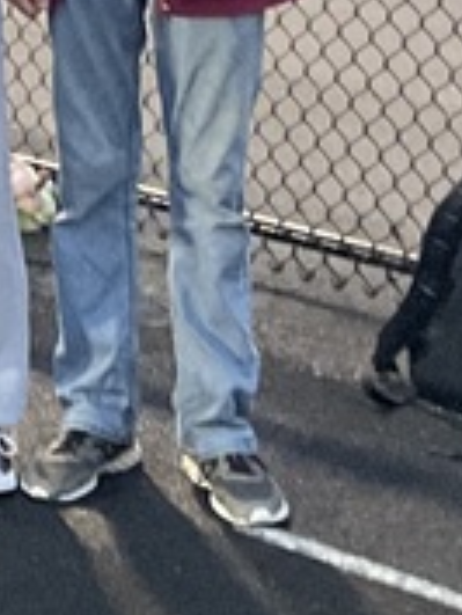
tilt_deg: -7.0
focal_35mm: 168
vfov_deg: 11.5
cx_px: -538
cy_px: -132
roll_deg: -1.7
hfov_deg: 8.3
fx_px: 2986
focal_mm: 3
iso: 320
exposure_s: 1/30
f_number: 1.8
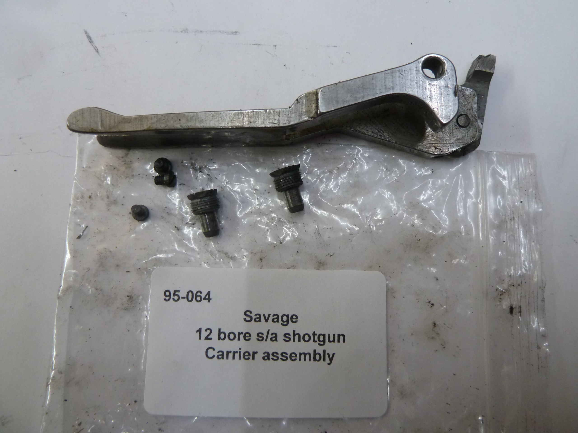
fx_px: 417
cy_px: 216
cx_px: 289
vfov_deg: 54.9
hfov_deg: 69.4
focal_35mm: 25
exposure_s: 1/30
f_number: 3.3
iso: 200
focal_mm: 4.1
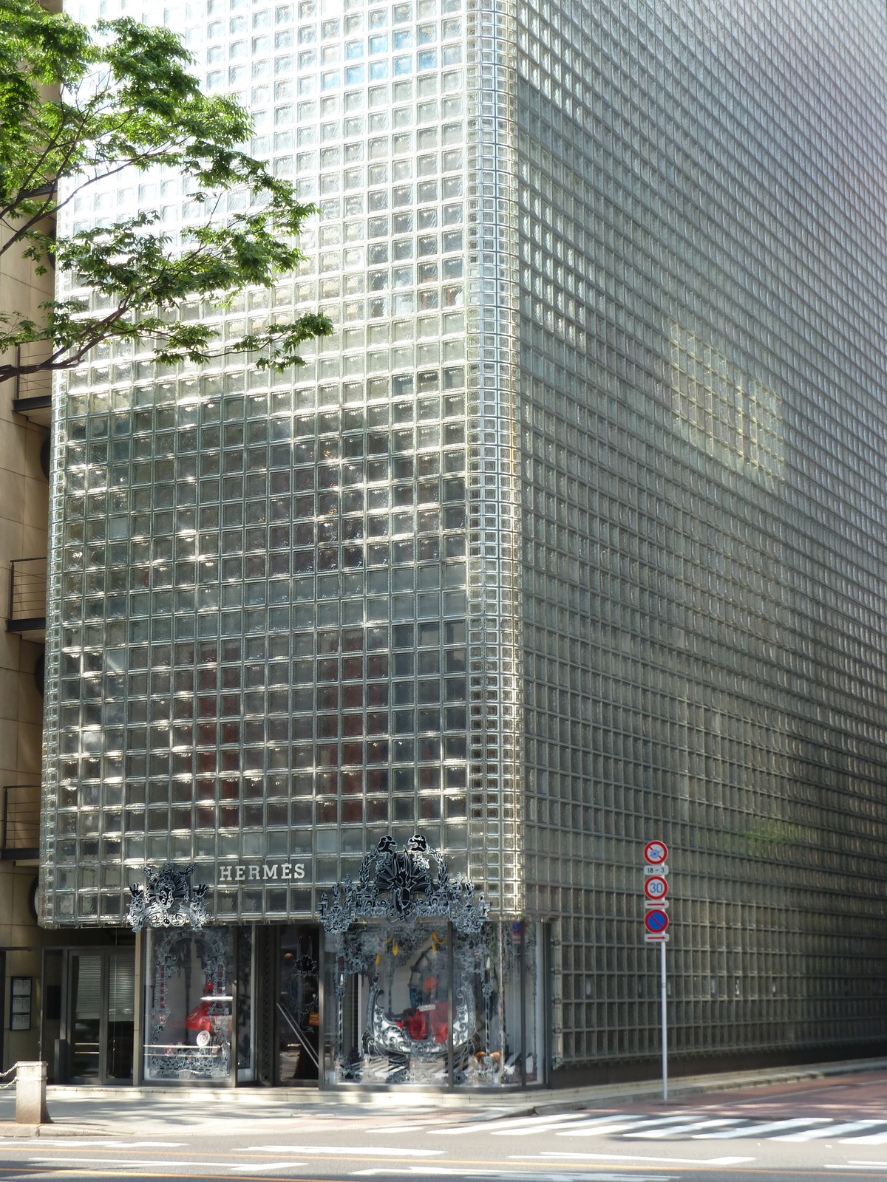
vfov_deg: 30.7
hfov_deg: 23.3
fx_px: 2152
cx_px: 444
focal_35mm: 63
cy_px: 591
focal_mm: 10.3
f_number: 4
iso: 80
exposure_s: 1/100
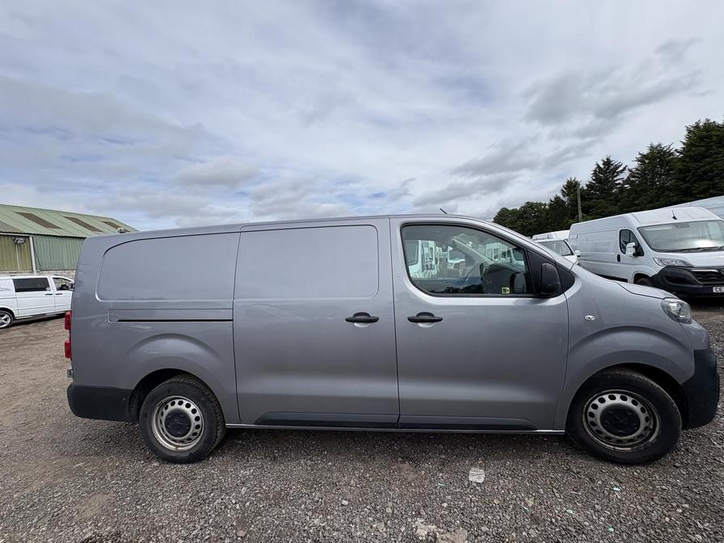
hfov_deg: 102.1
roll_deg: +5.0
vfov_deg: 85.7
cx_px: 362
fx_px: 293
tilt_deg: +10.6
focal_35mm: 14
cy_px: 272
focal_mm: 2.22
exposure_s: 1/2342
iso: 50
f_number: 2.2
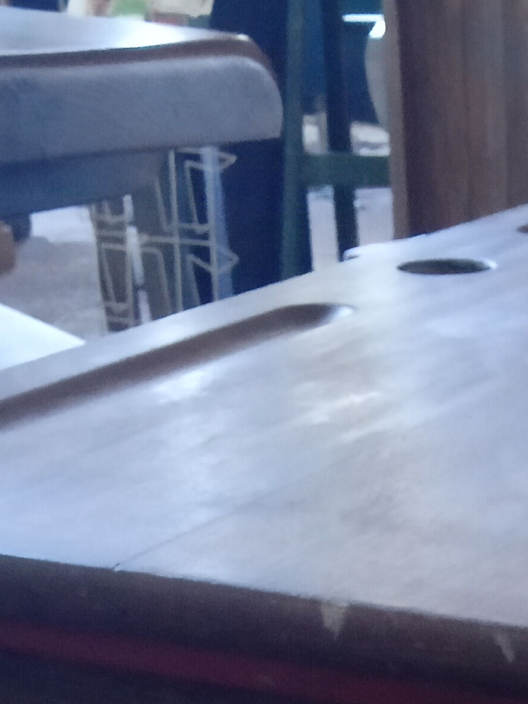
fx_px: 1871
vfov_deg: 18.7
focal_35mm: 92
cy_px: 1068
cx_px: 515
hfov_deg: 15.8
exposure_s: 1/20
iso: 1635
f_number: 2.2
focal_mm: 3.46
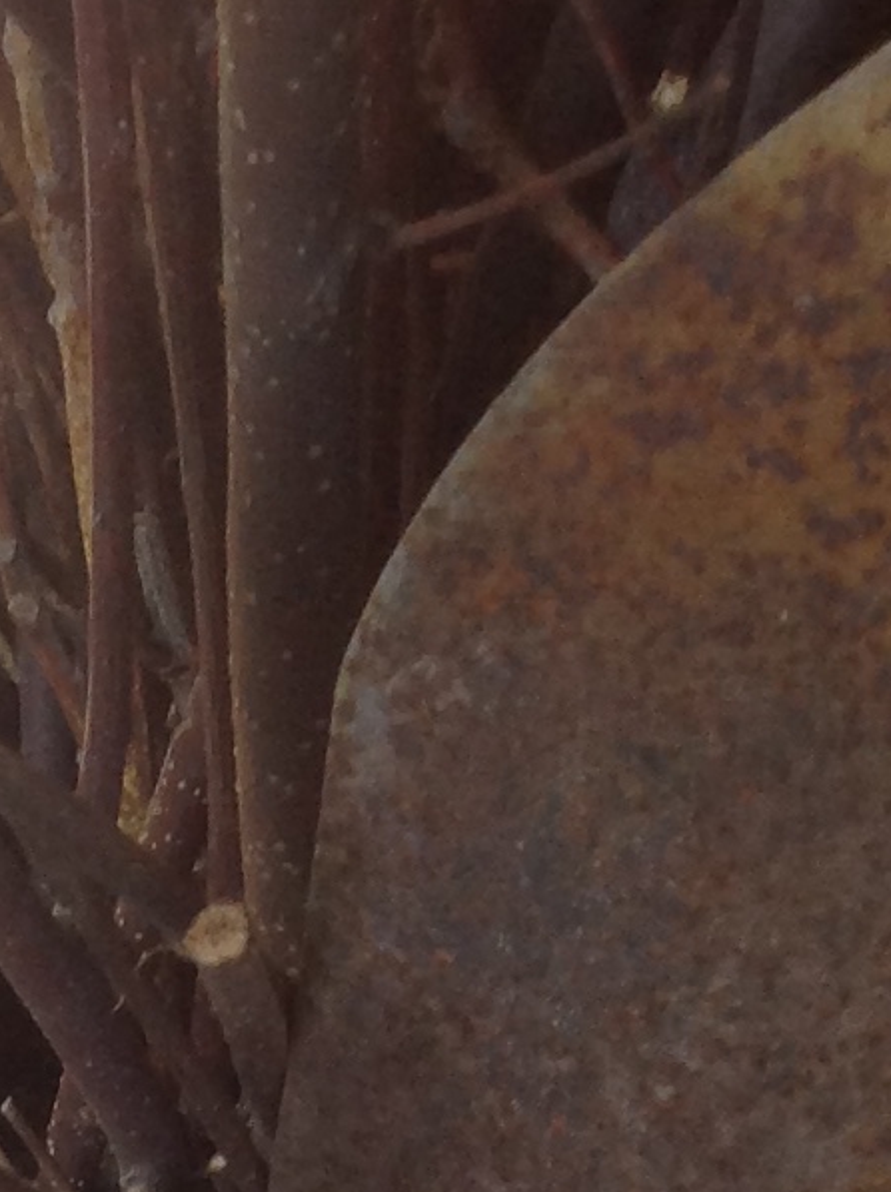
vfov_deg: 11.7
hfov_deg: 9.2
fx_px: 5230
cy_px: 2392
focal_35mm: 152
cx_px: -819
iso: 50
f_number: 2.4
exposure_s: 1/120
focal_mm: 4.28
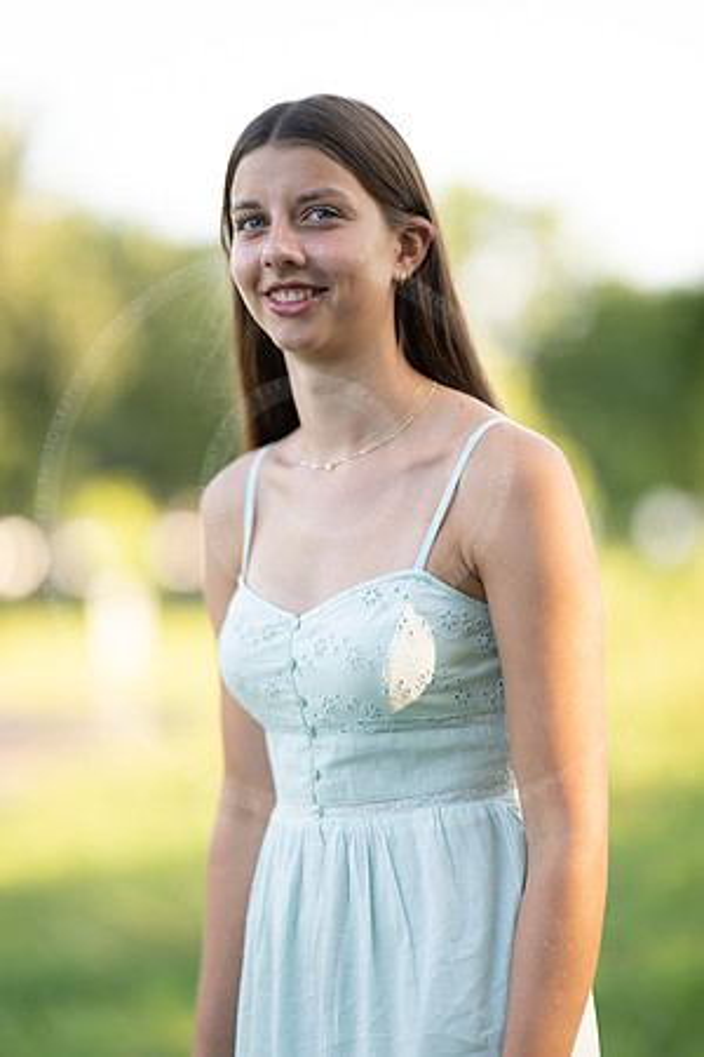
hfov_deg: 16.1
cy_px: 528
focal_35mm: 85
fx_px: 2493
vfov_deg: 23.9
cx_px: 352
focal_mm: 85
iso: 160
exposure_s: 1/1000
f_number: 1.2
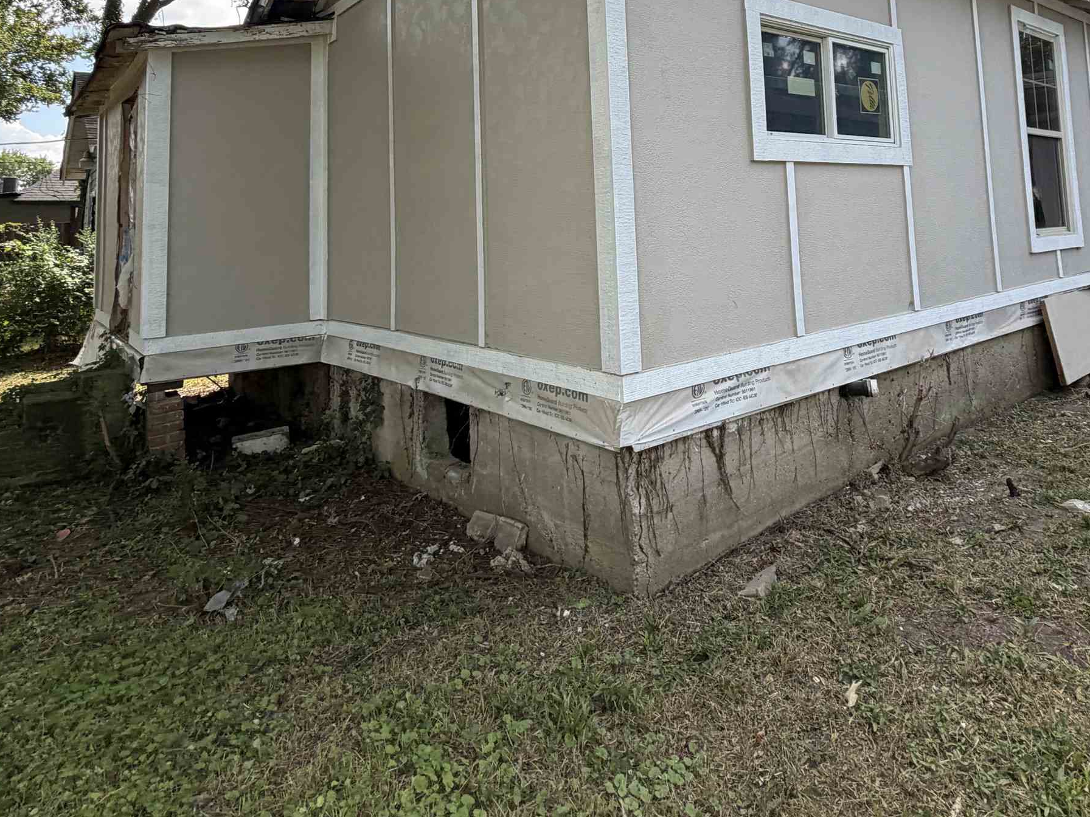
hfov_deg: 71.0
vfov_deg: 52.6
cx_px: 644
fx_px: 756
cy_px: 149
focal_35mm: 24
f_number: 2.2
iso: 64
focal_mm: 2.22
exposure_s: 1/427
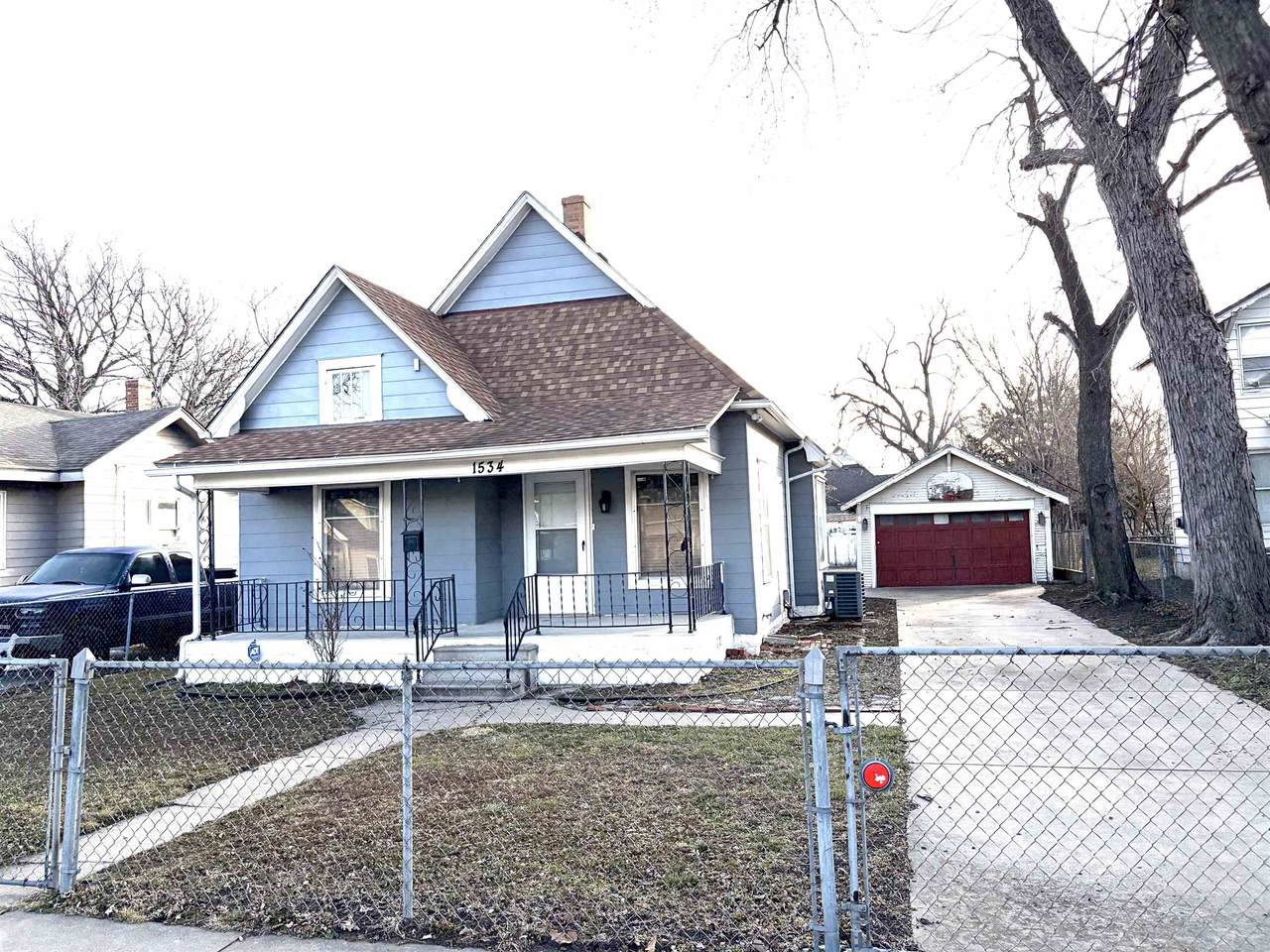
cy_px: 476
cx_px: 635
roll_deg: +2.6
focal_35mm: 26
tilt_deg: +4.2
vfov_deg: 53.1
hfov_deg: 67.3
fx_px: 954
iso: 50
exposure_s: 1/3125
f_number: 1.6
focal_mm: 5.96
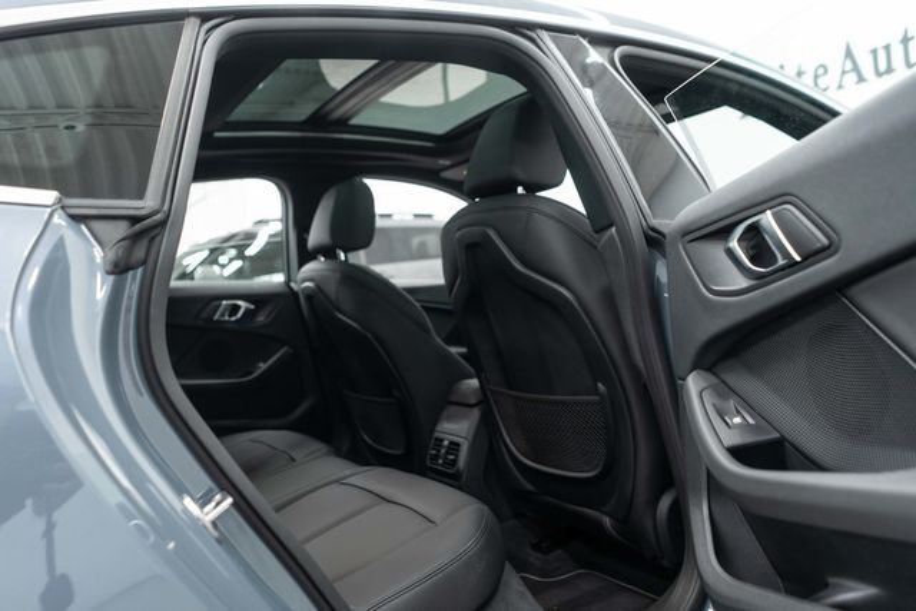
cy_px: 306
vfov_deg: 46.4
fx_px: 713
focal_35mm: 28
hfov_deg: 65.5
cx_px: 458
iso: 1000
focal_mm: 28
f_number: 3.2
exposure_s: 1/50
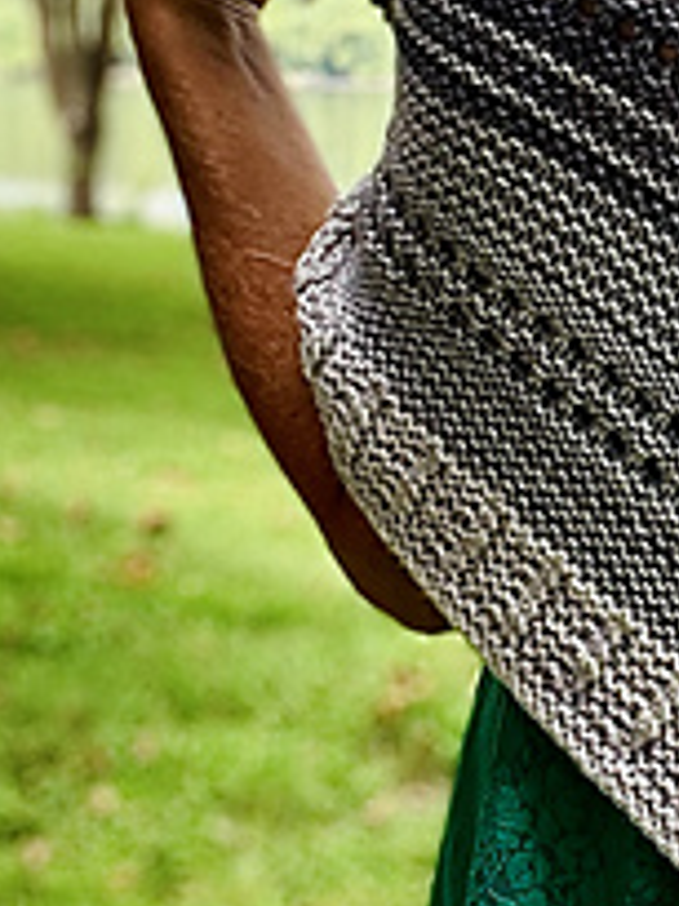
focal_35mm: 94
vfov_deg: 20.5
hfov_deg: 15.2
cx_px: 812
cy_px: 93
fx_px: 2458
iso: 50
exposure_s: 1/122
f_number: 2.2
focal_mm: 2.71
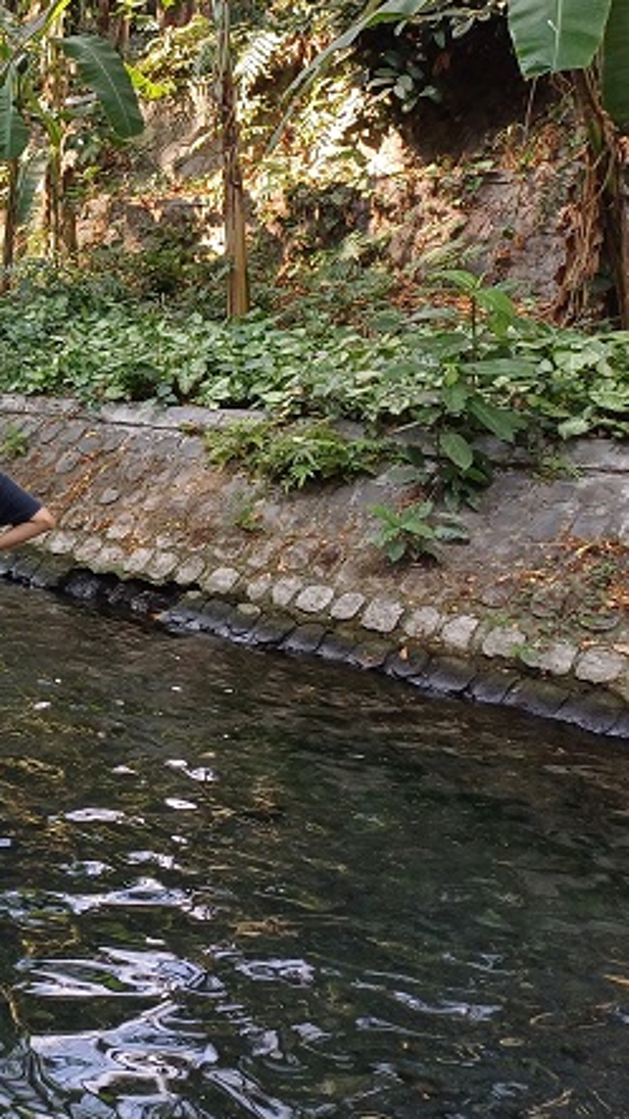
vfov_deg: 47.2
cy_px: 484
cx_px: -182
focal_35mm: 43
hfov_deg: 24.3
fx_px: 1276
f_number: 1.8
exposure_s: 1/100
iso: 64
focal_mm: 4.65
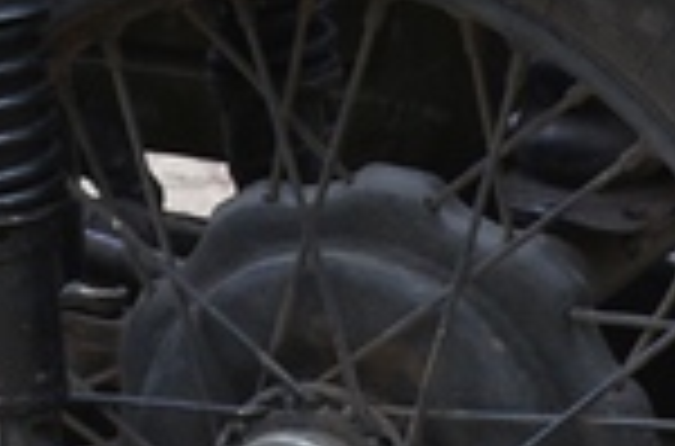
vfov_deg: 3.0
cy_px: -457
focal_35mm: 457
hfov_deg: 4.5
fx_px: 8542
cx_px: -202
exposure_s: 1/125
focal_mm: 38
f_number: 5.6
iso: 360
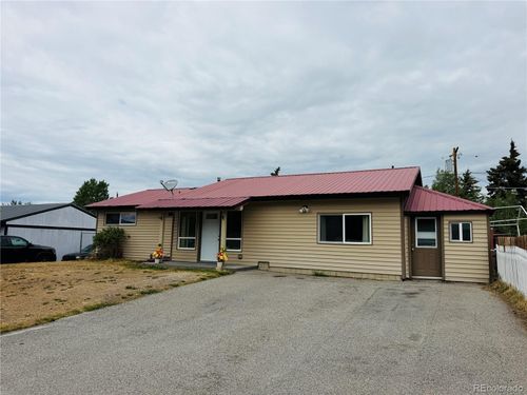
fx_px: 365
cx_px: 264
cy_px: 198
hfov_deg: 71.6
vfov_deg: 56.8
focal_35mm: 24
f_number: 1.78
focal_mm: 6.76
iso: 80
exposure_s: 1/8130
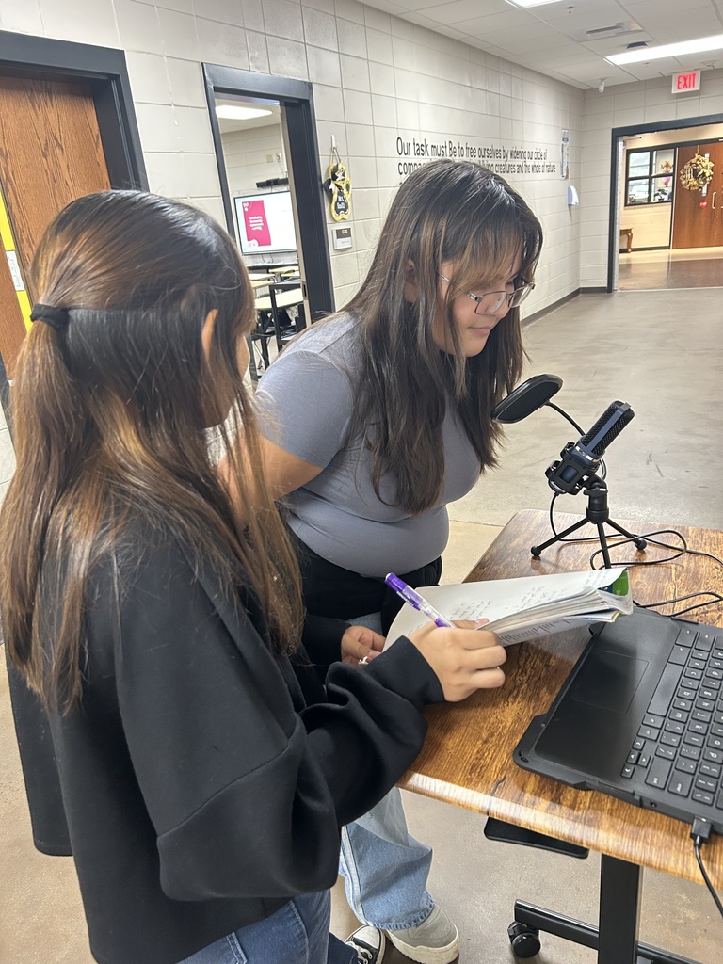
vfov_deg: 67.3
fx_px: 724
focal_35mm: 26
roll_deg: +6.2
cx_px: 362
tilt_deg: -20.9
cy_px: 482
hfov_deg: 53.1
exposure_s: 1/60
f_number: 1.5
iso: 250
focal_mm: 5.7
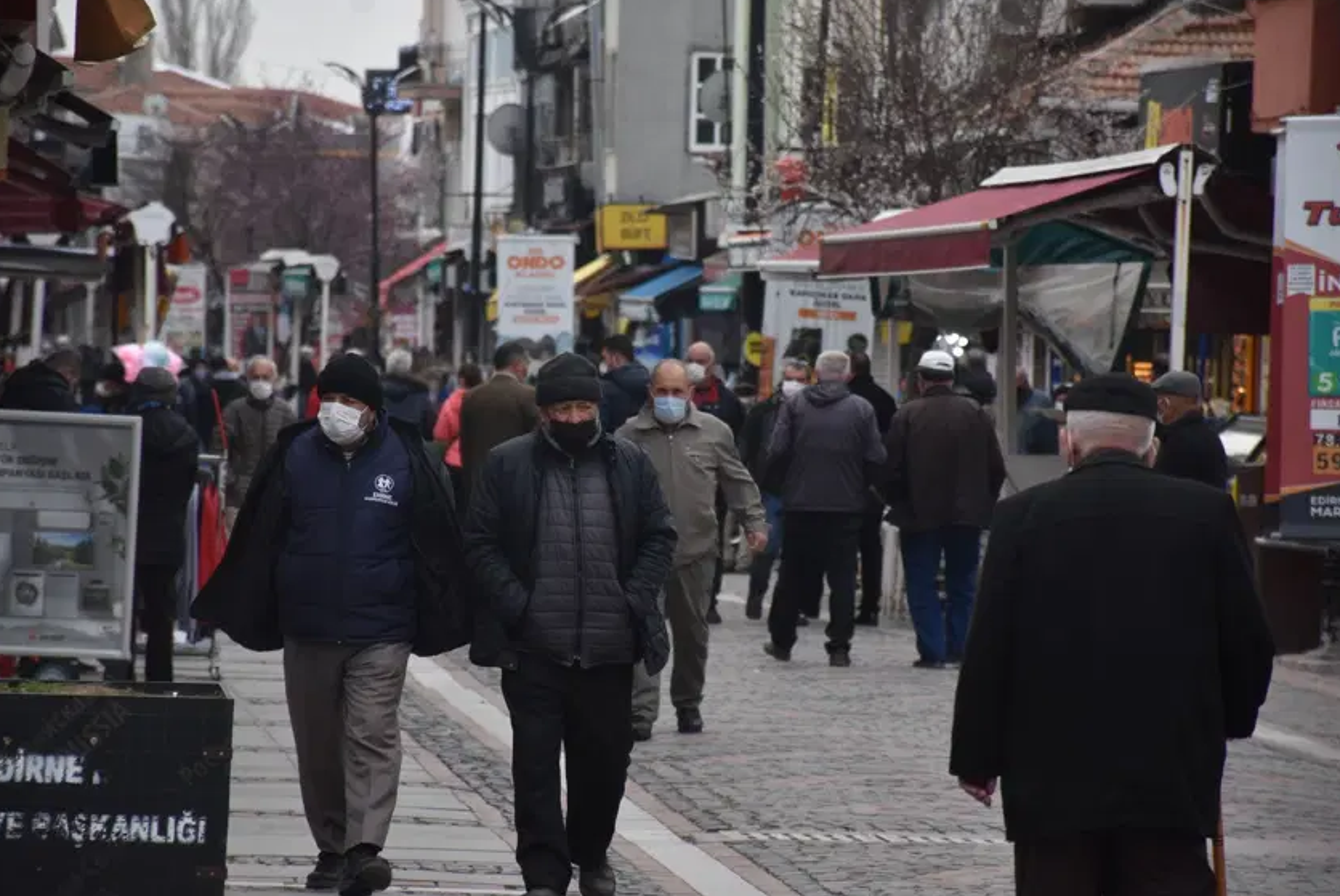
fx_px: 8233
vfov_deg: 6.2
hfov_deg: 9.3
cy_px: 433
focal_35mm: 221
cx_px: 644
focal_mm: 140
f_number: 5.6
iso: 800
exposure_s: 1/1600
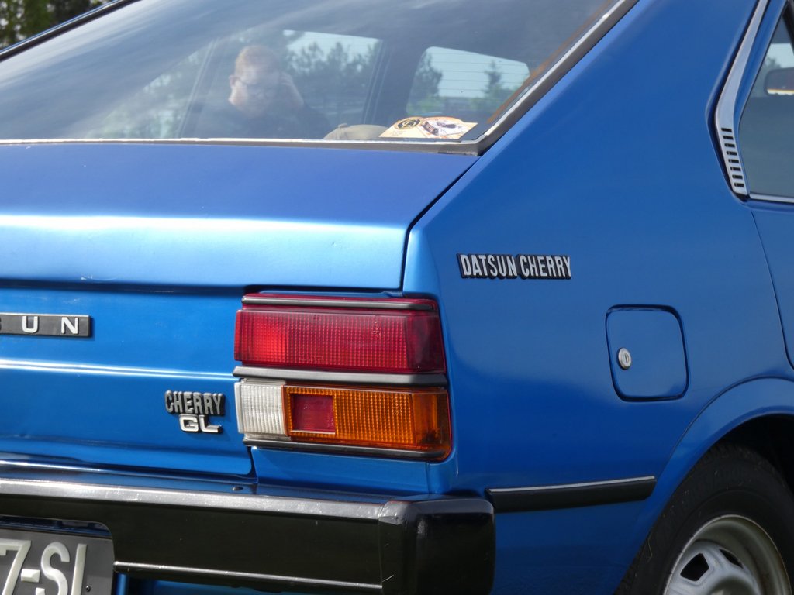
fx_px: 2752
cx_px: 397
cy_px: 298
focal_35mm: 120
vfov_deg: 12.3
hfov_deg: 16.4
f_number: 5.1
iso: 80
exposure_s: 1/320
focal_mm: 21.5
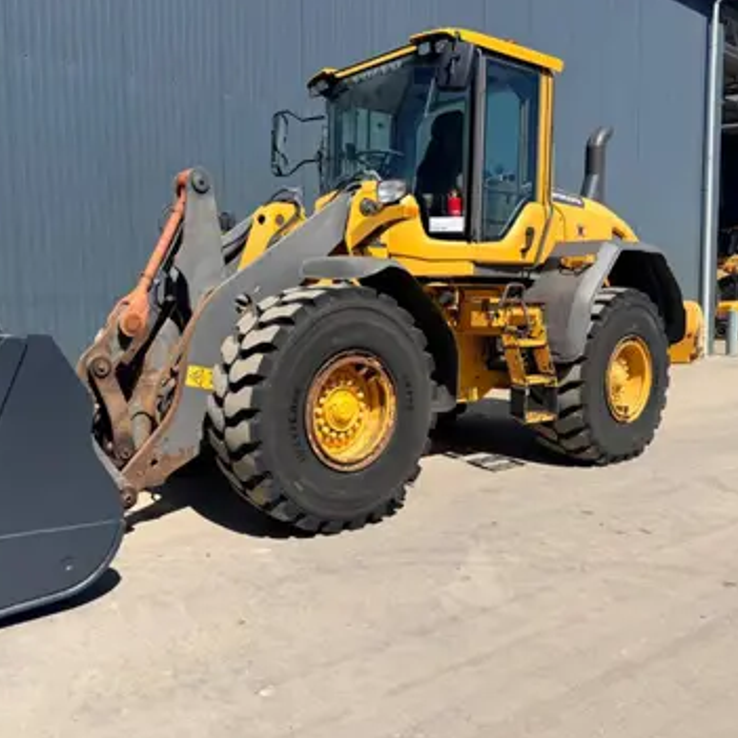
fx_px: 699
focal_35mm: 29
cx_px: 246
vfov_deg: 55.6
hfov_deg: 54.5
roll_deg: +1.0
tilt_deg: -5.3
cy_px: 362
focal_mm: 6.76
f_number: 1.78
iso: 80
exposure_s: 1/4167
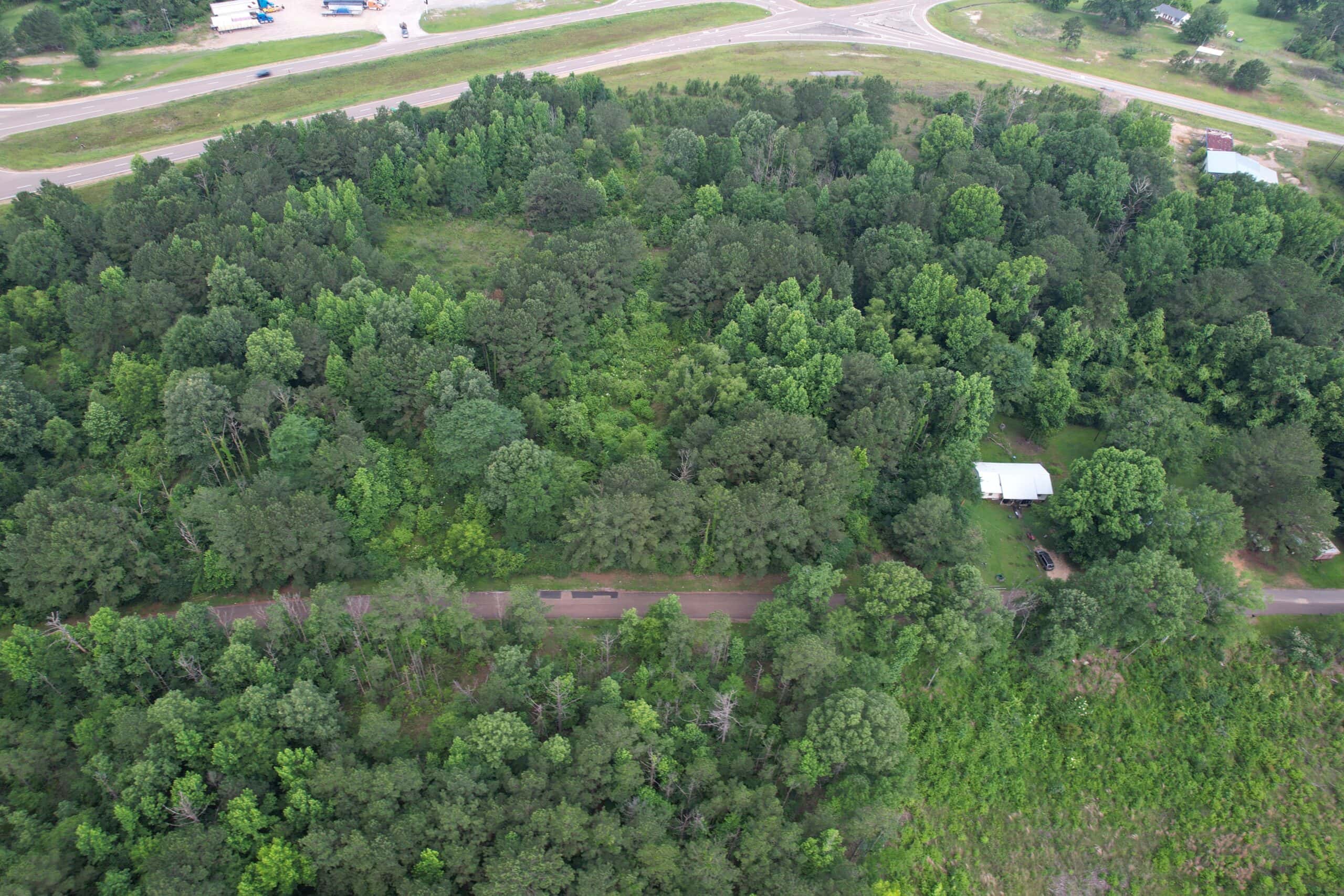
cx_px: 672
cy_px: 448
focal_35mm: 22
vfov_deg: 57.2
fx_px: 821
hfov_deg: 78.6
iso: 100
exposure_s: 1/15
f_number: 2.8
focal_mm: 8.38
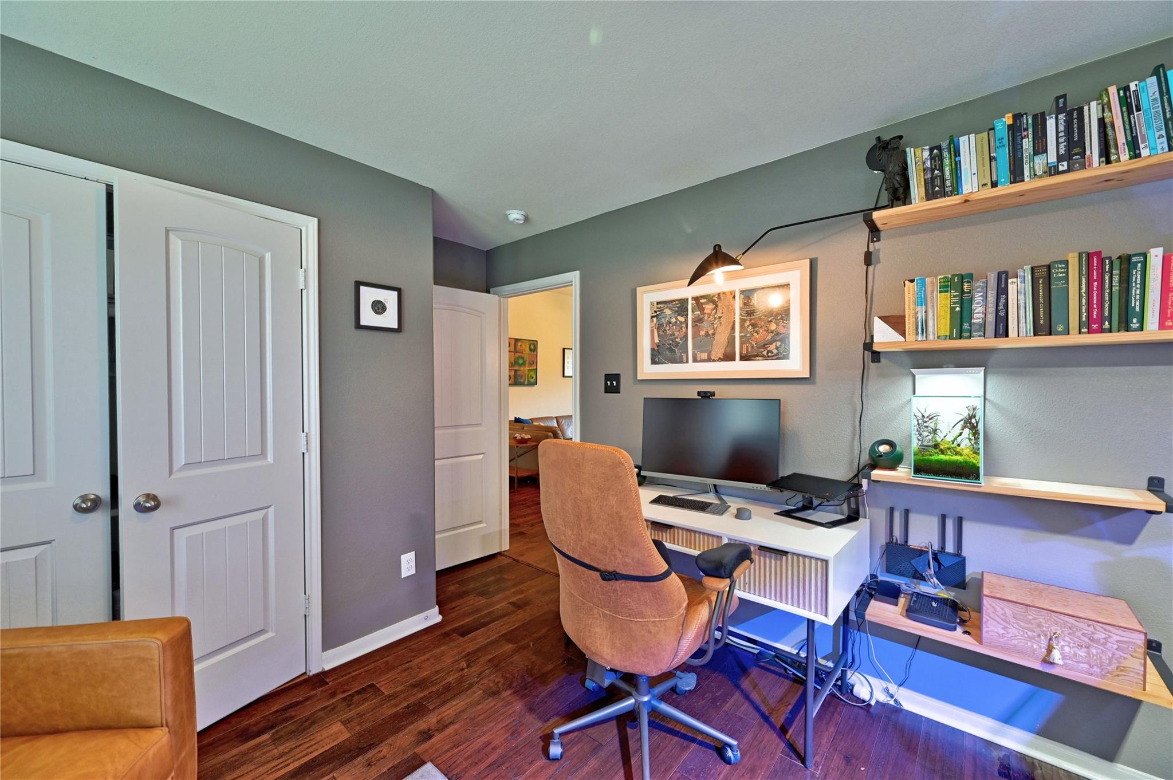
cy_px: 390
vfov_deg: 81.1
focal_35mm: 14
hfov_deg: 104.3
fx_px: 456
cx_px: 586
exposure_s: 1/5
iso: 400
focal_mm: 14
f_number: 8
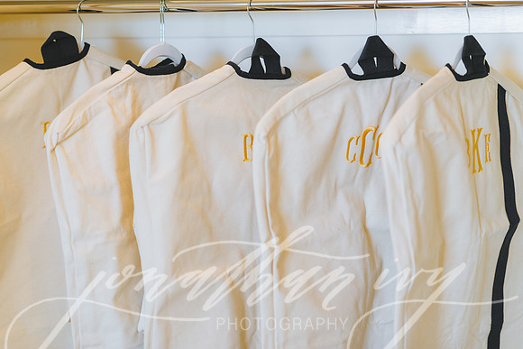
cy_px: 174
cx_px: 262
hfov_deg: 23.9
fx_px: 1235
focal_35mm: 85
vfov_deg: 16.1
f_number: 2
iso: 400
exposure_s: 1/250
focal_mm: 85
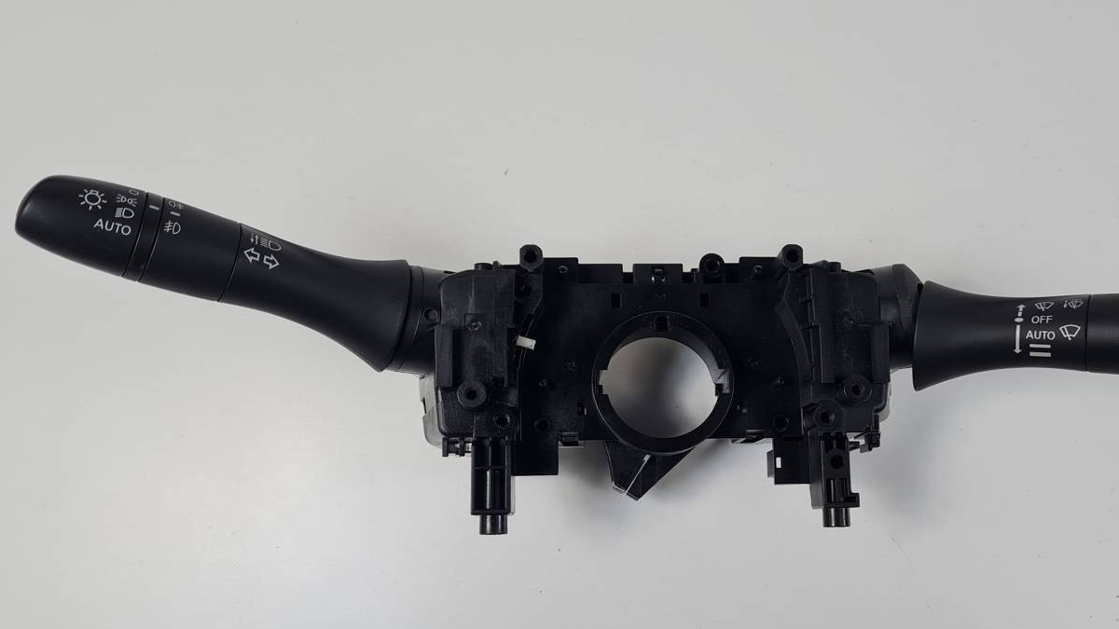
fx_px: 1009
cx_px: 657
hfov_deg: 57.7
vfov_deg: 34.5
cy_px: 377
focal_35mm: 34
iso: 50
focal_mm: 5.4
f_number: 1.8
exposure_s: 1/470
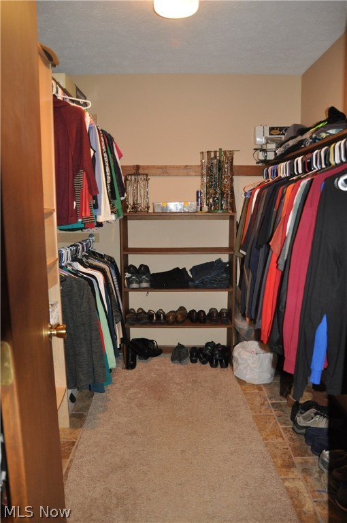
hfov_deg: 47.8
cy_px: 262
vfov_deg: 67.4
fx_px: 391
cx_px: 174
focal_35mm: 27
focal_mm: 18
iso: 800
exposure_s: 1/60
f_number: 2.8
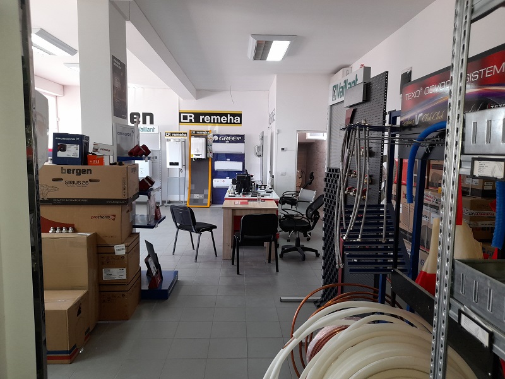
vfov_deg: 54.9
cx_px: 252
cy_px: 190
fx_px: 365
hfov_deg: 69.4
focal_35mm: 25
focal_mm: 4.6
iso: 160
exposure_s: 1/50
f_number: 2
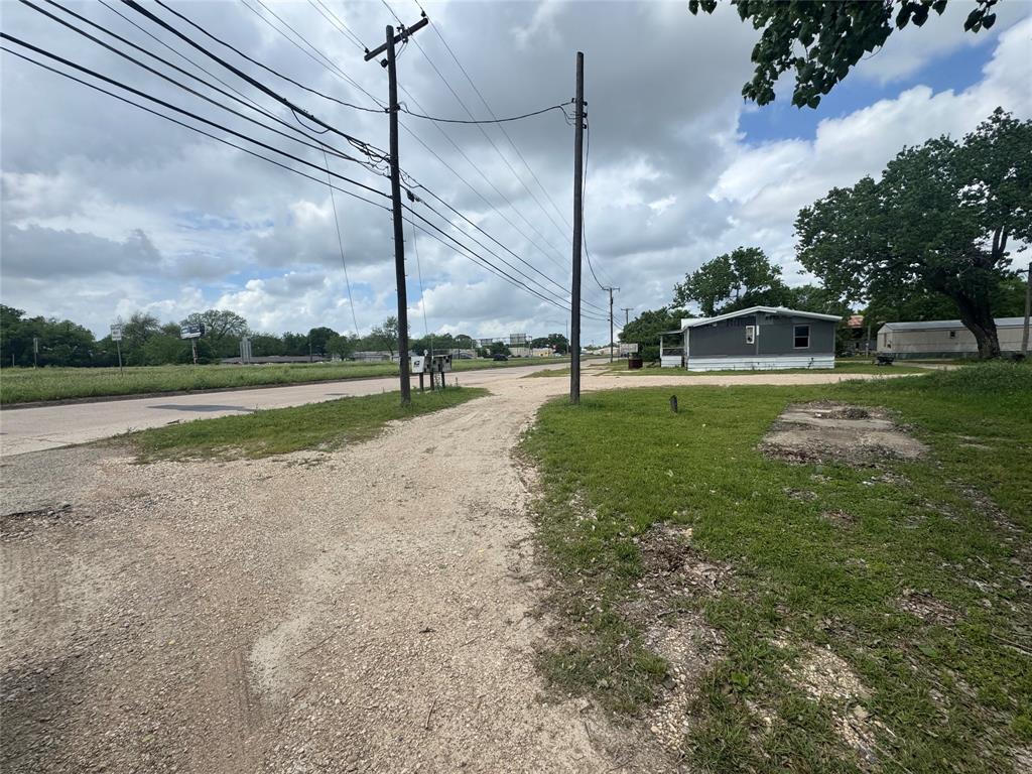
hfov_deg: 102.1
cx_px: 516
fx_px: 417
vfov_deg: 85.7
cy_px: 387
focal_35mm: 14
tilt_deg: -6.4
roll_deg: +0.3
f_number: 2.2
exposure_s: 1/3106
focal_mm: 2.22
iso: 50
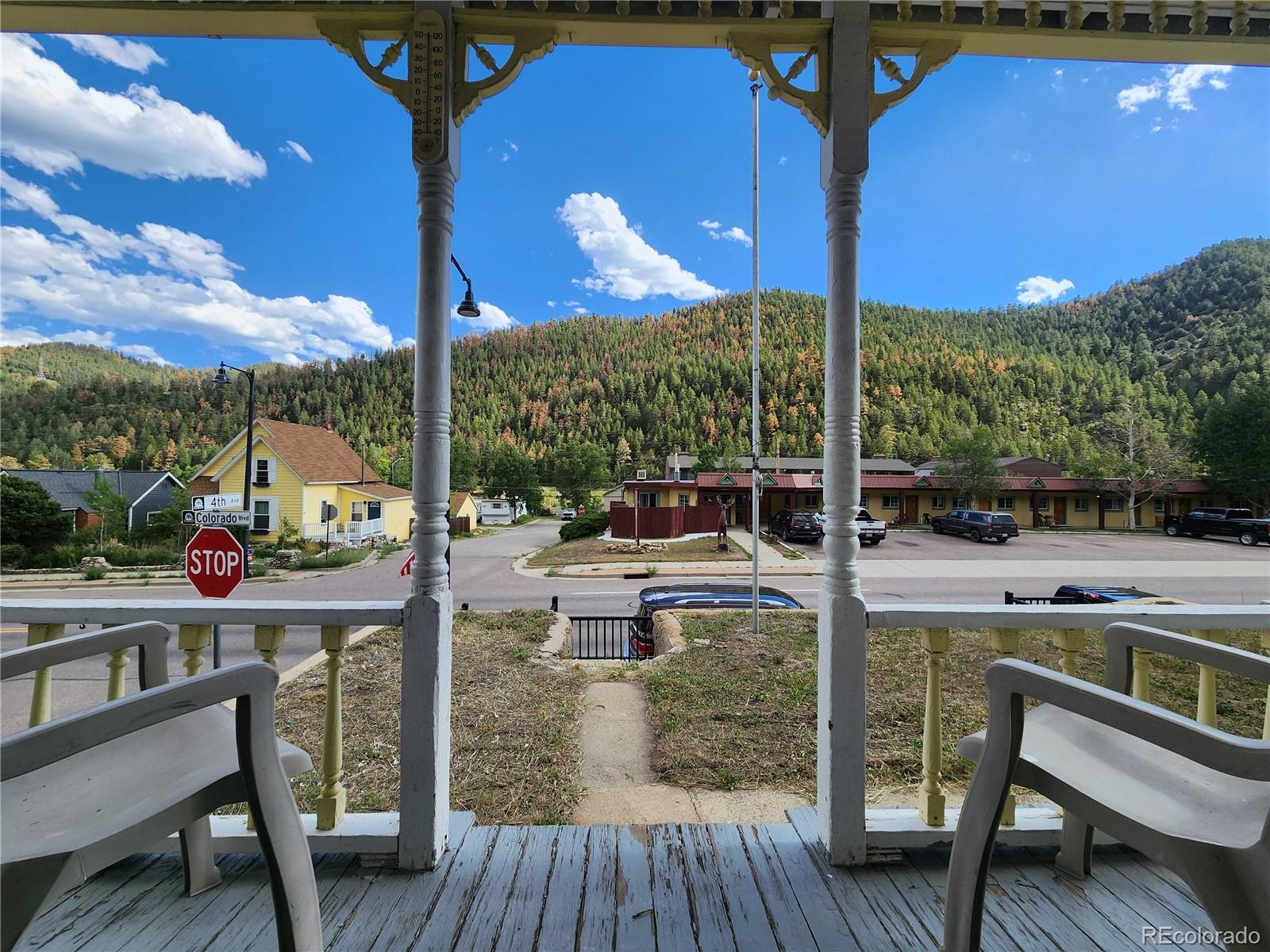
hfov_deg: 106.2
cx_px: 635
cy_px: 476
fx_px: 477
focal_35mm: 13
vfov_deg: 89.9
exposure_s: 1/1038
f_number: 2.2
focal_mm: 2.2
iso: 50
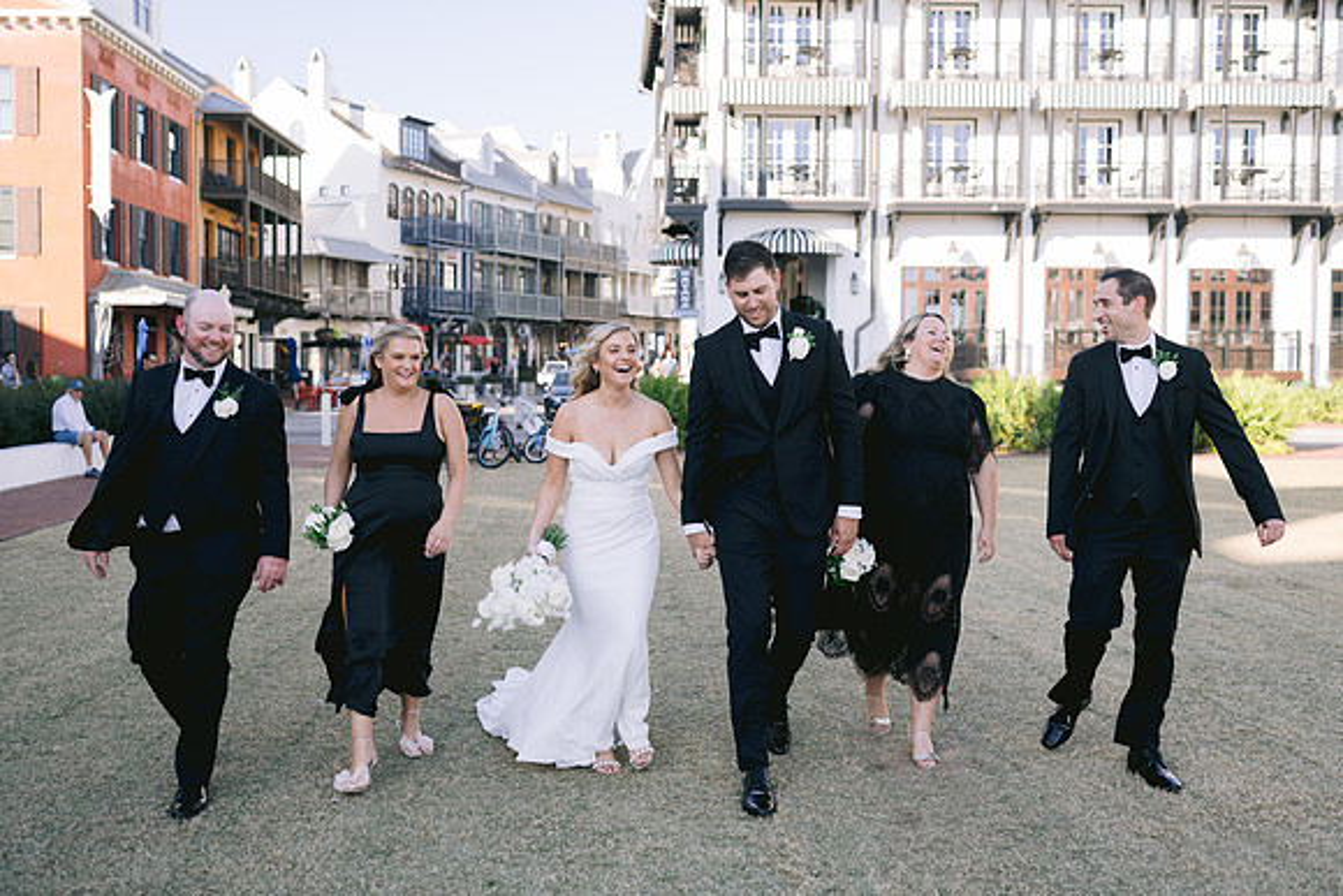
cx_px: 633
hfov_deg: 51.8
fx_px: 1382
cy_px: 432
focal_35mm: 37
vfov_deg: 35.9
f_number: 2.5
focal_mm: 35
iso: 200
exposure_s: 1/1000
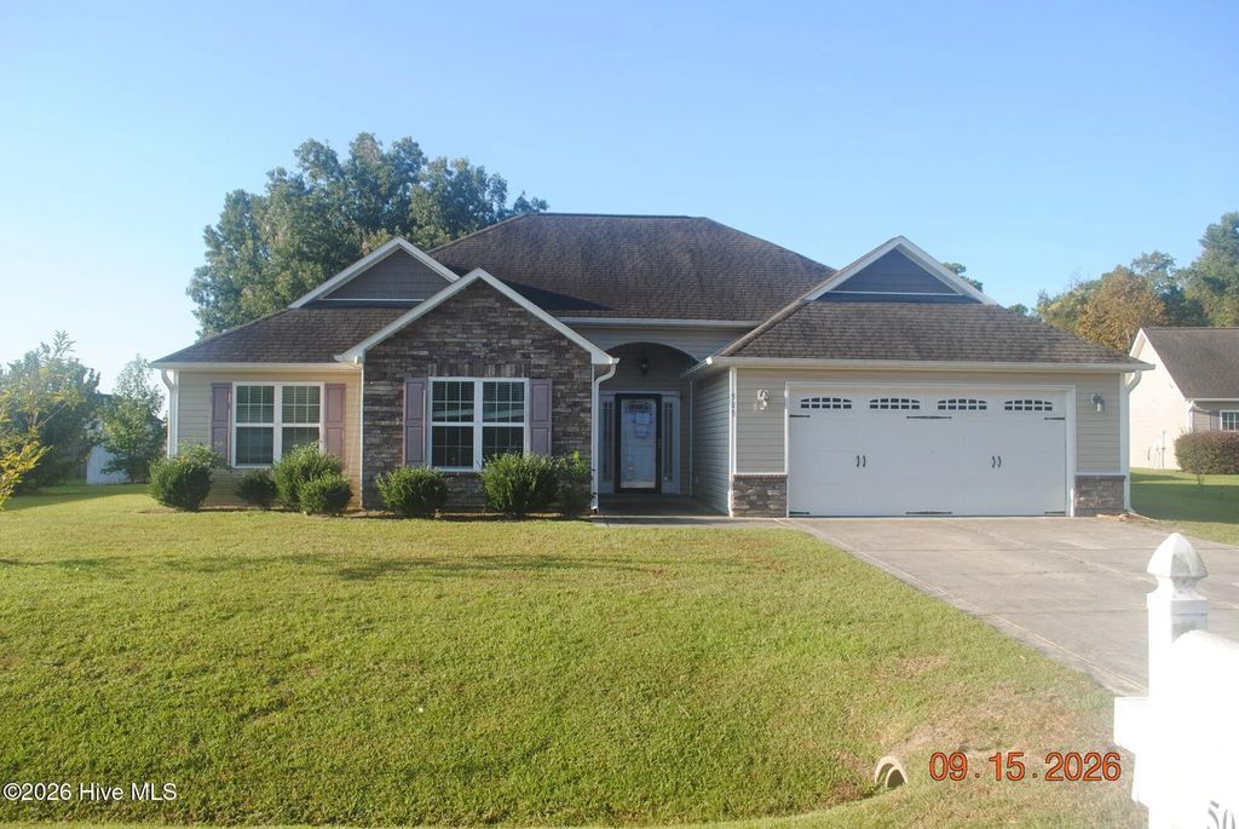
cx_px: 620
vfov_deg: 48.0
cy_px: 414
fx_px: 930
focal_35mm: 27
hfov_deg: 67.3
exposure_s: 1/160
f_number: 6.3
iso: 100
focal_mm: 18
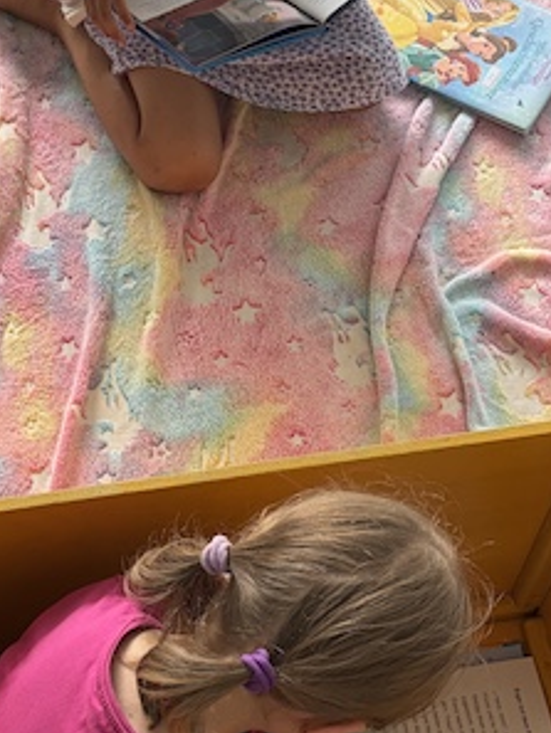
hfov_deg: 21.0
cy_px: 338
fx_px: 1485
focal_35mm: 70
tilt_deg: -59.3
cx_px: 240
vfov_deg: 27.8
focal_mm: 5.96
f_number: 1.6
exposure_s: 1/121
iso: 80
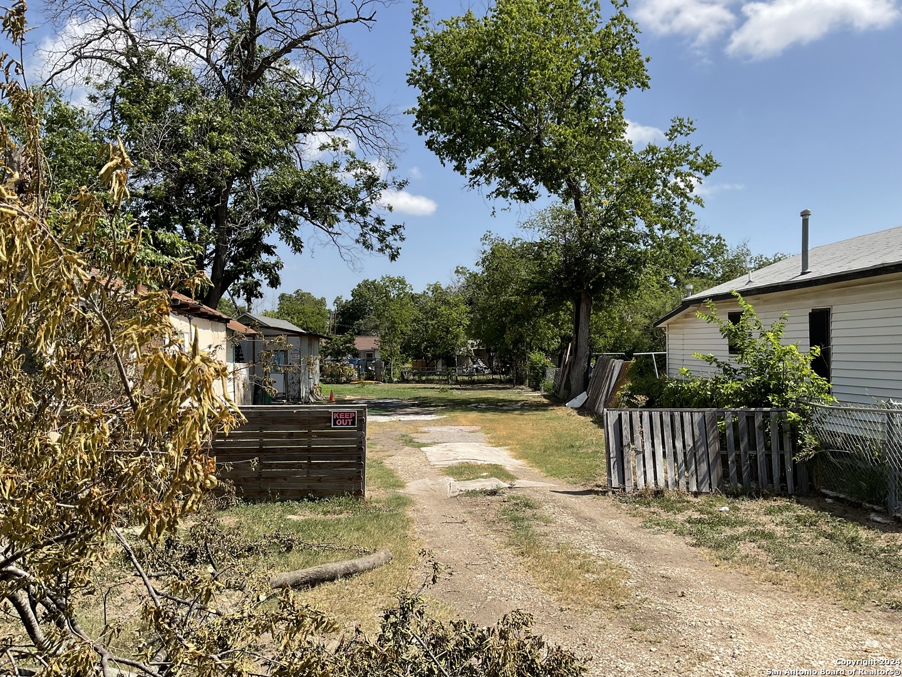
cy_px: 338
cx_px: 451
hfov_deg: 61.7
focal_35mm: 29
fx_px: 756
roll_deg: +0.8
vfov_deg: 48.2
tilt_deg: +1.1
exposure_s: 1/1675
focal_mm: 3
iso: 16
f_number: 1.8
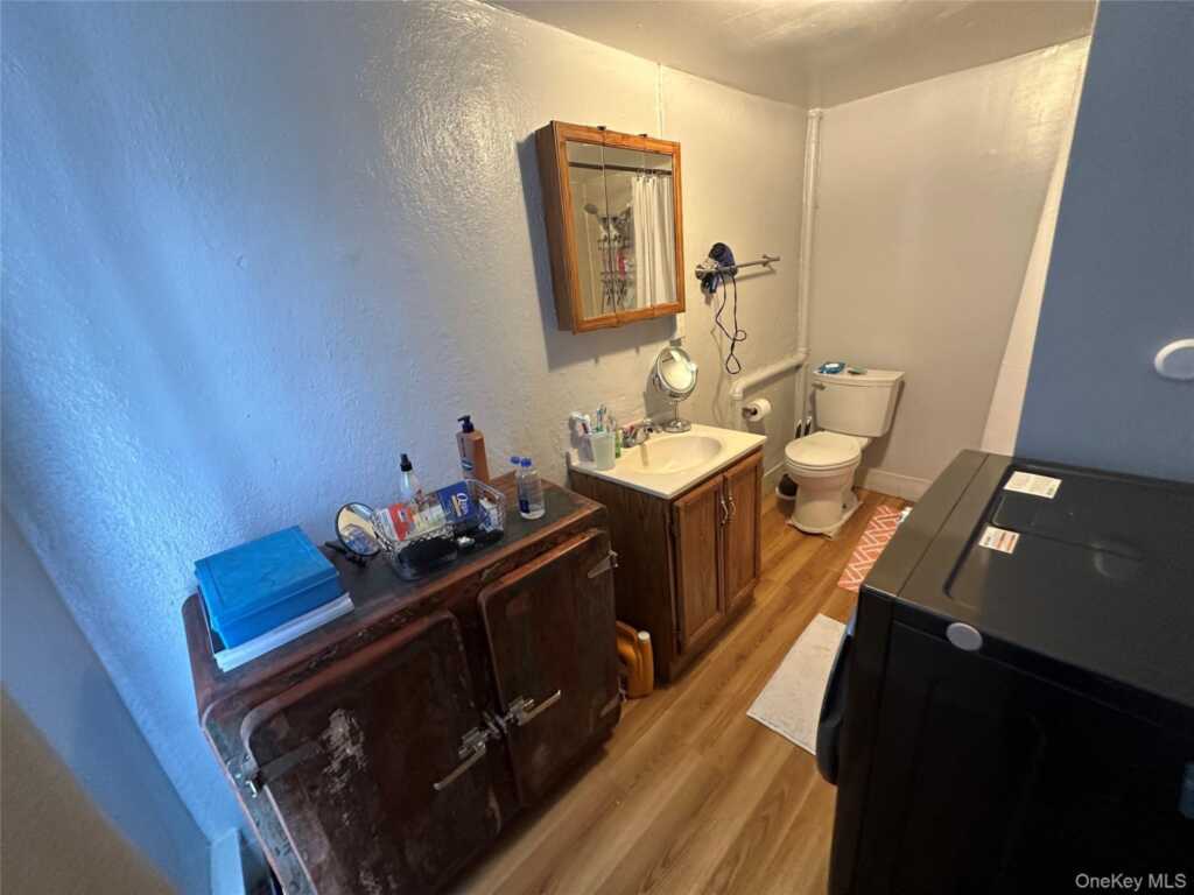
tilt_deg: -17.6
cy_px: 448
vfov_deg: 85.7
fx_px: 483
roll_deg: +7.7
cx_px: 597
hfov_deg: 102.1
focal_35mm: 14
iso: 320
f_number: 2.2
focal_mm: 2.22
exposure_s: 1/60
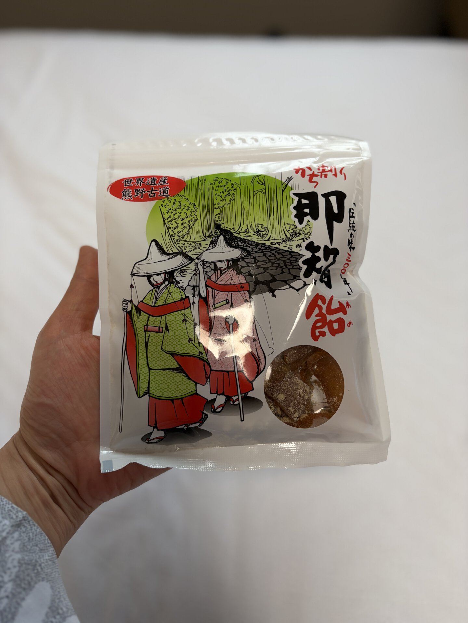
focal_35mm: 26
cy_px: 312
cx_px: 234
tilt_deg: -54.2
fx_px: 469
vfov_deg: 67.3
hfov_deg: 53.1
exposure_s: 1/60
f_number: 1.6
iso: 100
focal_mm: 5.96
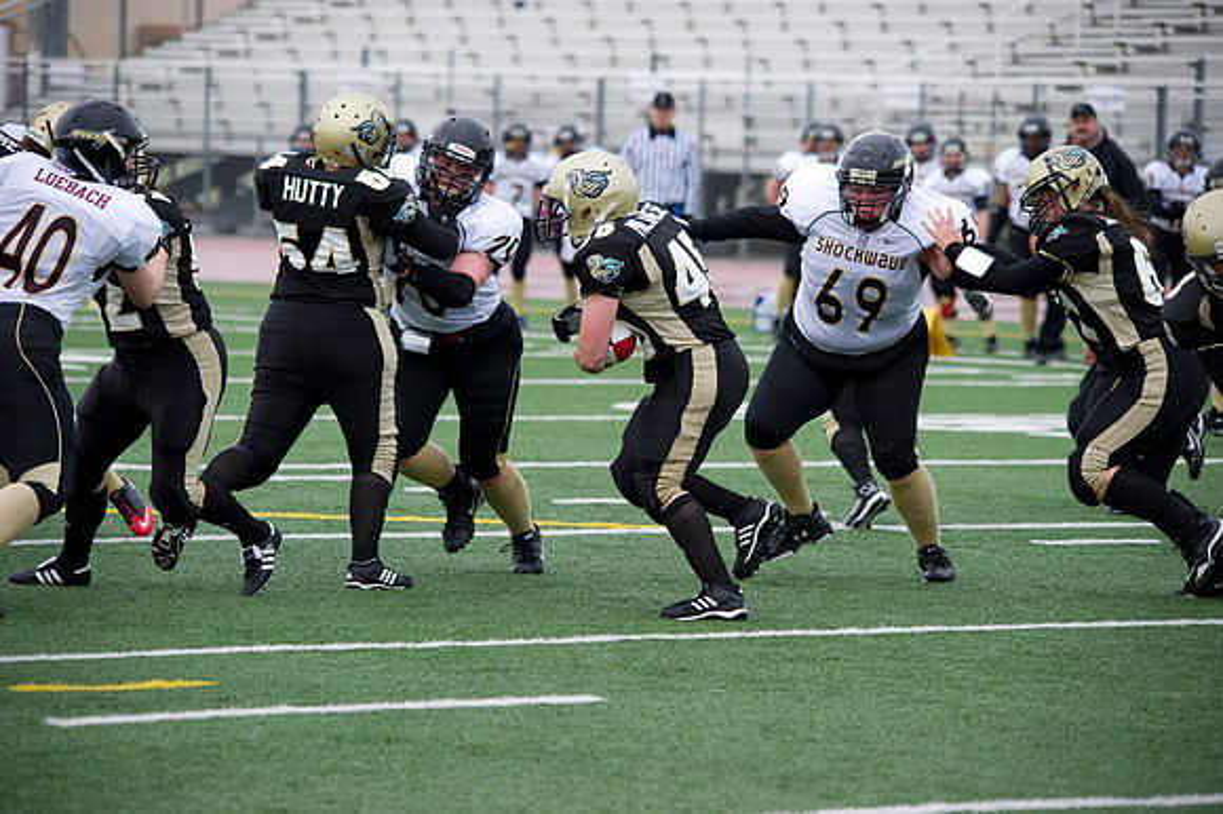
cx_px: 612
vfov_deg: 6.0
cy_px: 407
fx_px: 7809
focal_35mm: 230
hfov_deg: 9.0
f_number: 5.6
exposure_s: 1/1000
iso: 2200
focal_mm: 230
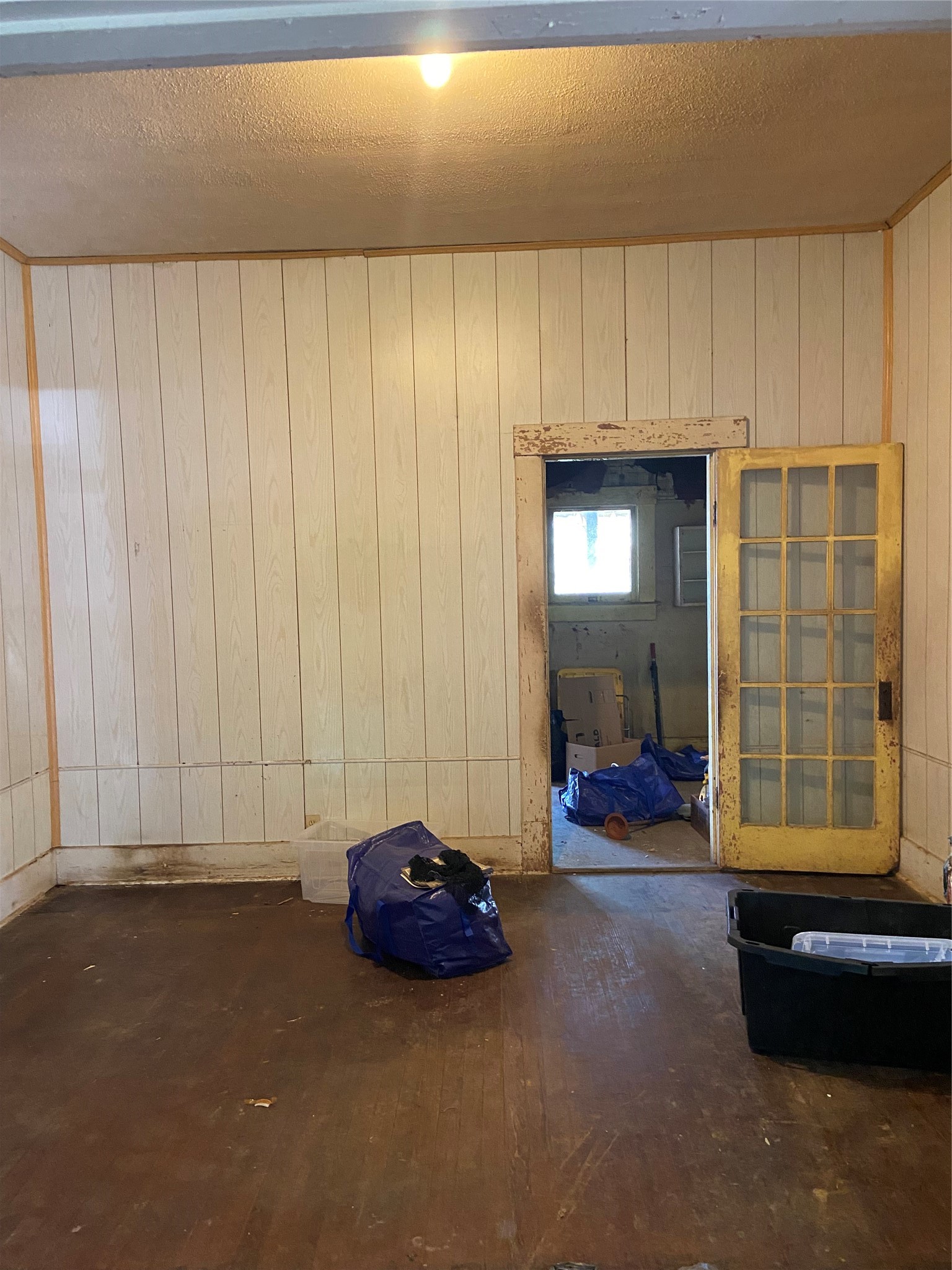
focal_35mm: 26
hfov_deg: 53.1
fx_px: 953
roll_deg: +2.4
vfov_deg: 67.3
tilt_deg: -4.2
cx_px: 476
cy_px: 635
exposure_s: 1/60
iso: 500
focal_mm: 4.25
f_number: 1.8
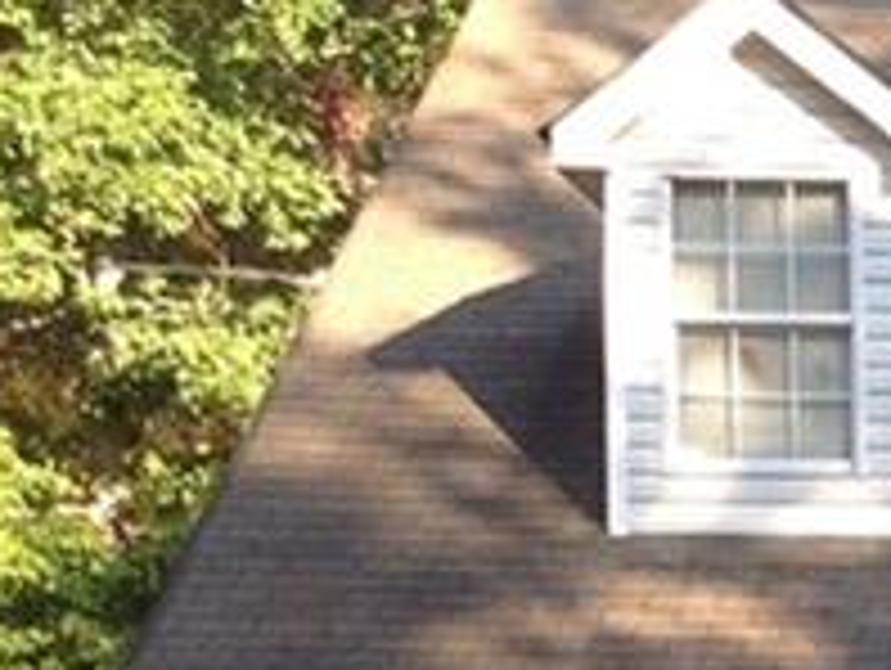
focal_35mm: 181
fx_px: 4665
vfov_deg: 7.8
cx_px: 1678
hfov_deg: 10.2
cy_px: 1362
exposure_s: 1/252
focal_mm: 4.28
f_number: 2.4
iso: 50
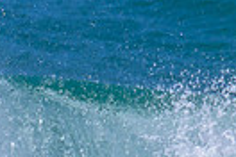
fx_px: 31713
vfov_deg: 0.3
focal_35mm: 4838
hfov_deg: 0.4
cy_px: 166
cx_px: -55
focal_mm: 800
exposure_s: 1/2000
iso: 720
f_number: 11
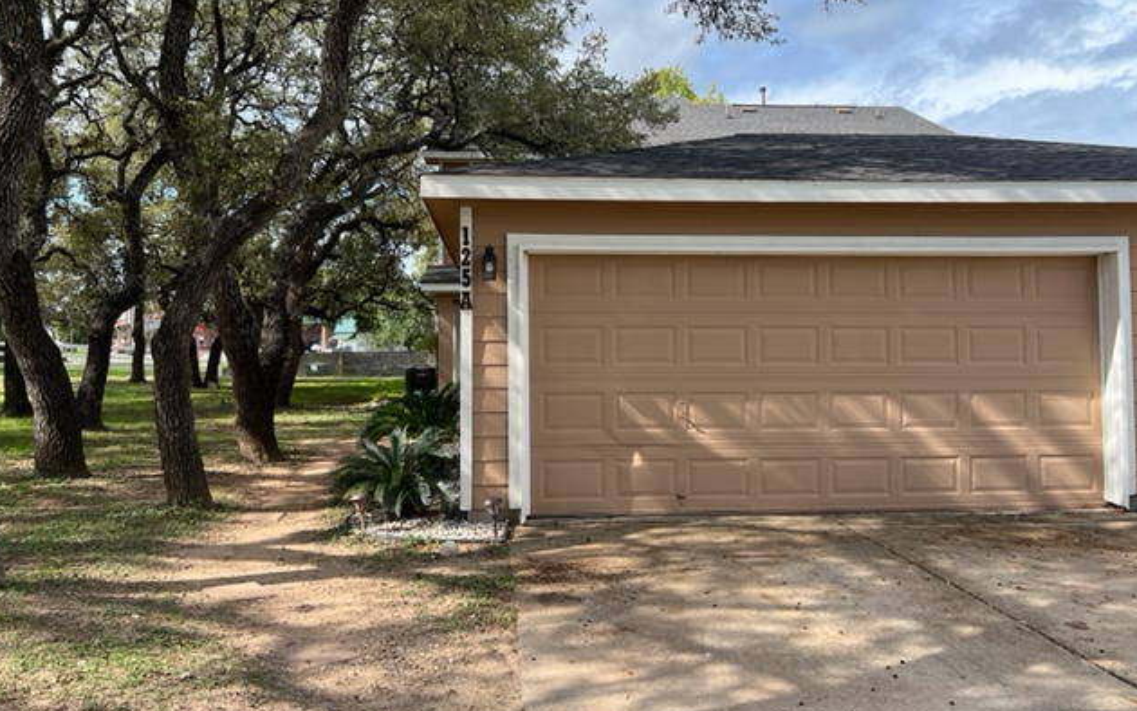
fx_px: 868
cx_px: 567
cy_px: 301
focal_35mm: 28
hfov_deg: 66.5
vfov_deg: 44.4
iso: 50
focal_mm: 5.7
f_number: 1.5
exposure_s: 1/1645
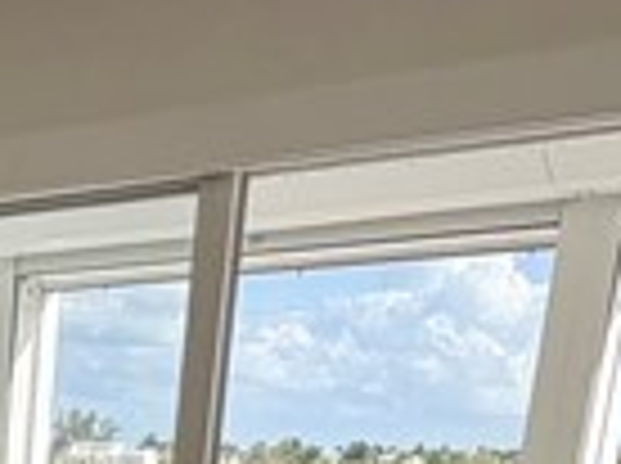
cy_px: 1221
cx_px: -297
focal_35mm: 104
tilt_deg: -22.9
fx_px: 1862
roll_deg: -0.7
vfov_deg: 11.1
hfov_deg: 17.2
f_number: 2.2
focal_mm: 2.22
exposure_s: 1/502
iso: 64
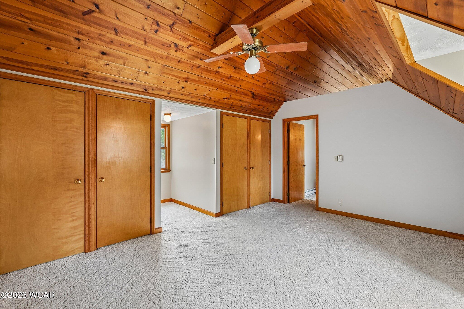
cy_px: 154
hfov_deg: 95.0
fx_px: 213
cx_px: 232
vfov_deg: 72.0
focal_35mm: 16
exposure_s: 1/15
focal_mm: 16.5
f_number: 8
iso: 400
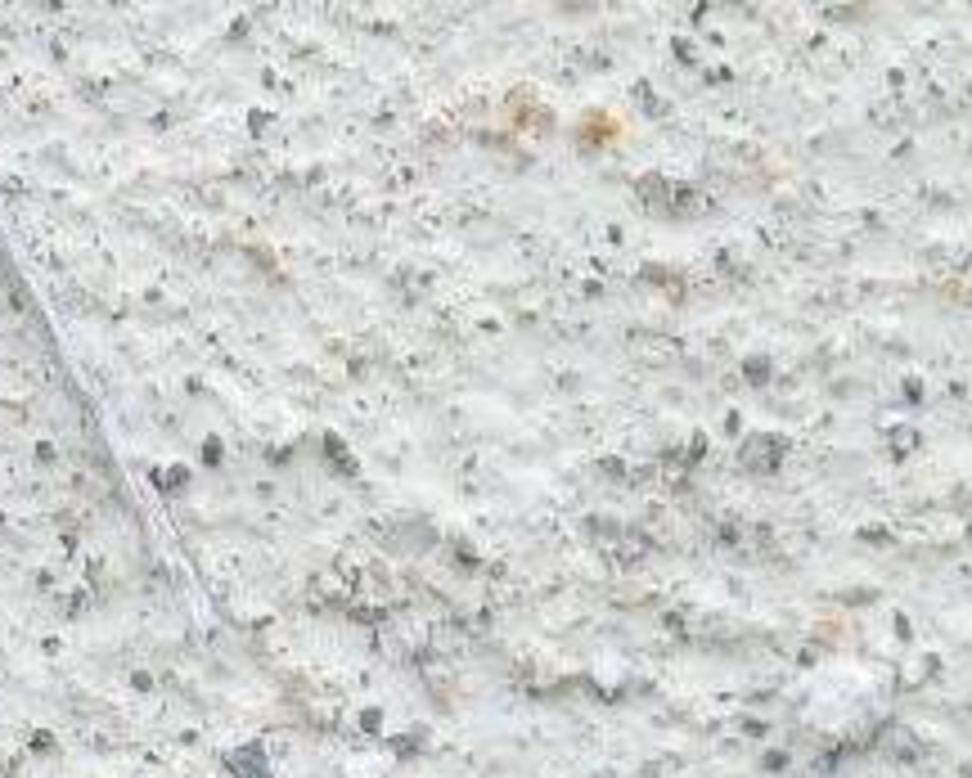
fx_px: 28205
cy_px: -270
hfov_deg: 2.0
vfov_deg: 1.6
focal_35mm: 980
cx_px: 3362
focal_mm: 50.69
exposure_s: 1/100
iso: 125
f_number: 3.9
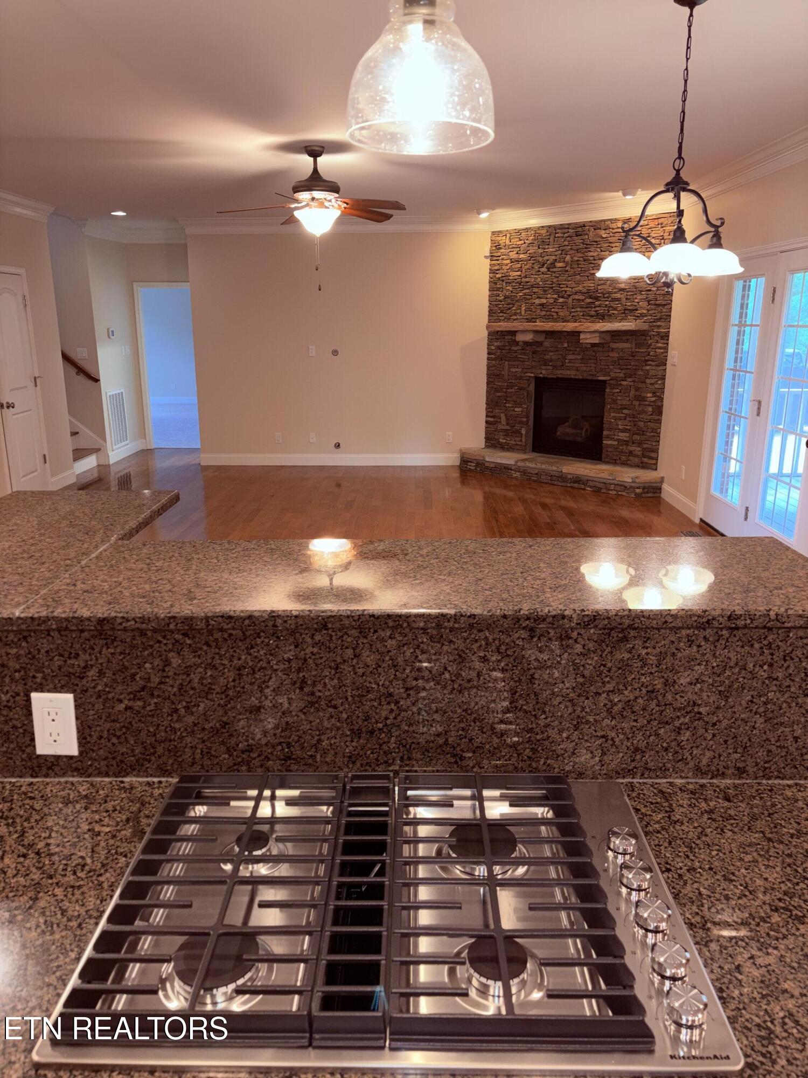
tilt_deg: -15.7
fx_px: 809
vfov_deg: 67.3
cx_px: 404
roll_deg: +0.4
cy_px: 539
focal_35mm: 26
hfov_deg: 53.1
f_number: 1.6
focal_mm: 5.96
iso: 40
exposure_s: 1/17
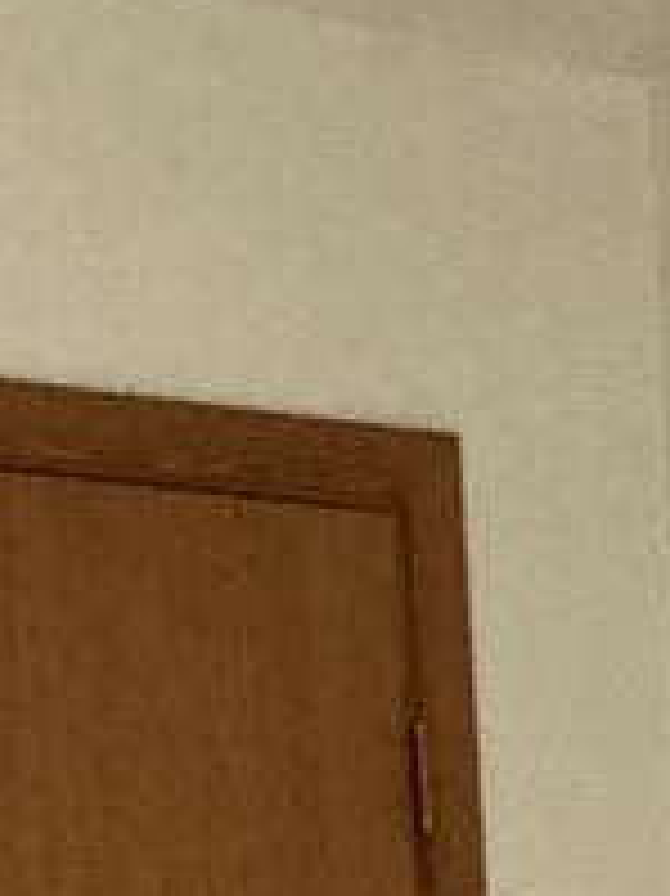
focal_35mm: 149
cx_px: 391
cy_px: 2103
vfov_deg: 11.2
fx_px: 3849
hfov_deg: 9.9
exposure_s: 1/30
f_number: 1.8
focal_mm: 3
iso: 250
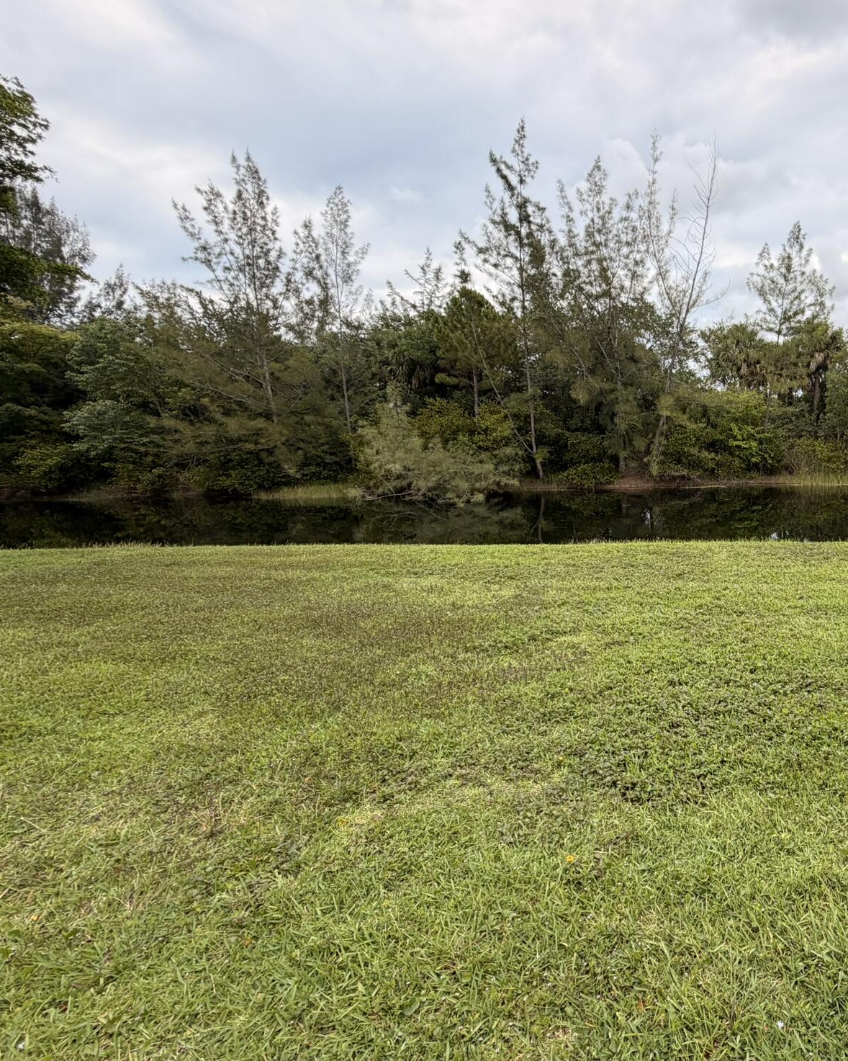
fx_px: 596
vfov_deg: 83.3
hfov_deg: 62.4
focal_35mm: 19
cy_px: 512
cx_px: 722
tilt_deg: -8.6
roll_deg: +1.2
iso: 25
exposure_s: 1/770
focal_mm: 2.22
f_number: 2.2
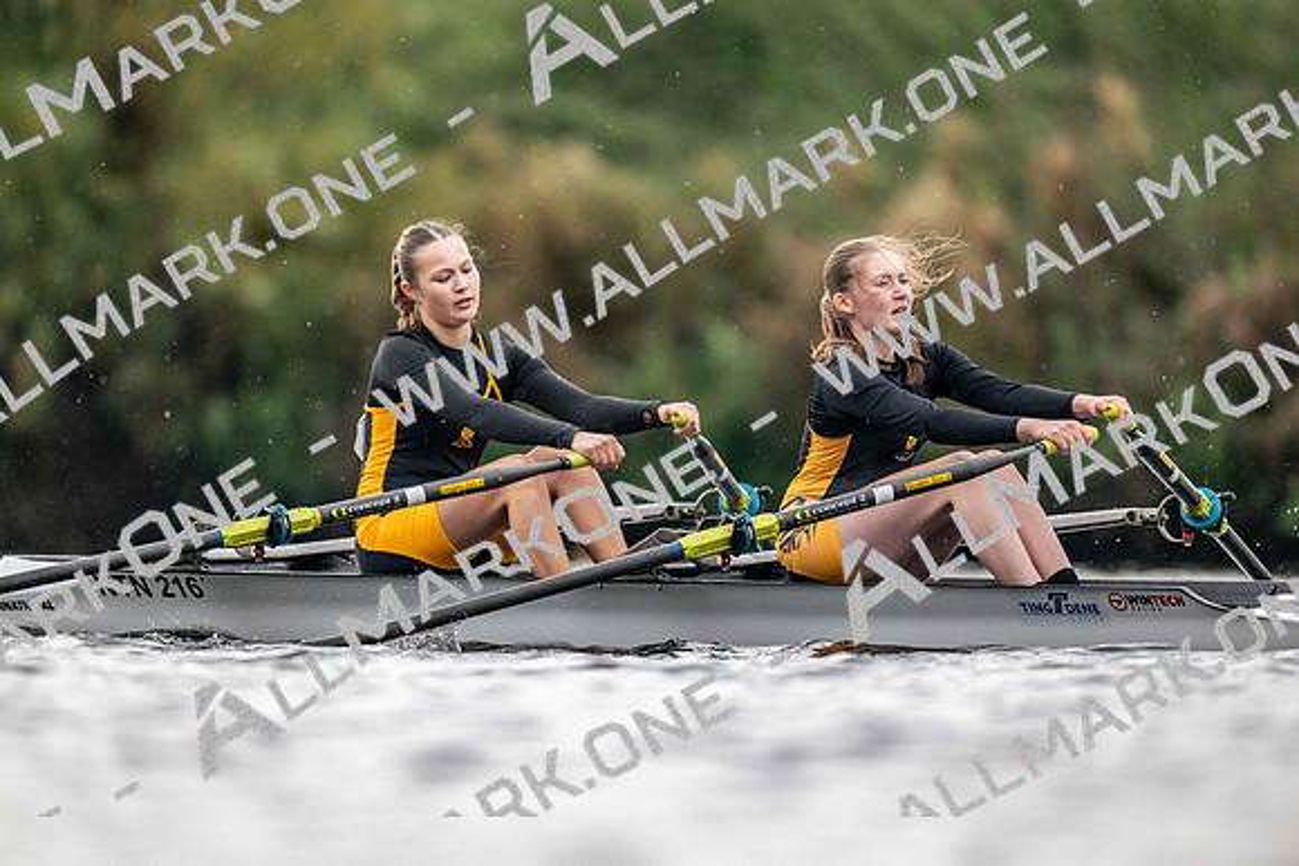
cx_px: 650
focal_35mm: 600
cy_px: 433
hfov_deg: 3.4
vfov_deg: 2.3
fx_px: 21654
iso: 3200
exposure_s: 1/2500
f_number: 4
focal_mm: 600
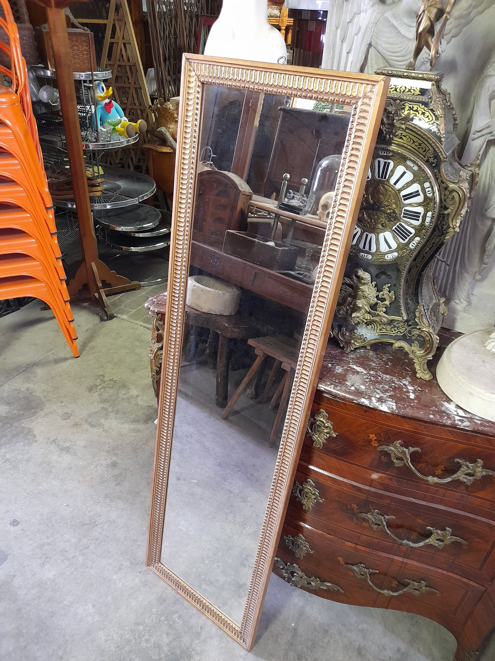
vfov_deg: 69.4
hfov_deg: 54.9
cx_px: 248
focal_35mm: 25
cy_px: 330
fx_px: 477
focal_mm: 4.6
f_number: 2
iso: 400
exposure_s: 1/33
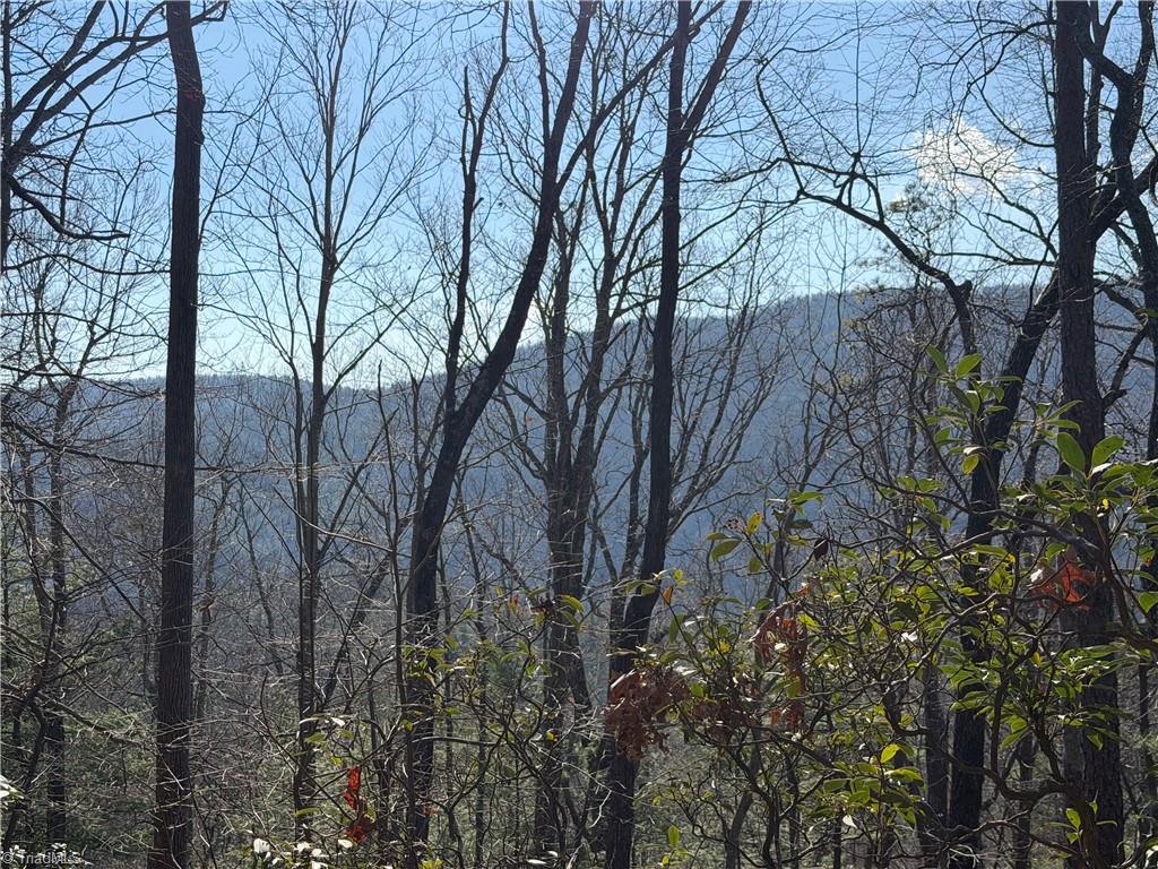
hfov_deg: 39.7
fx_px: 1606
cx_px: 579
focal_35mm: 48
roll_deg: +1.9
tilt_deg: +2.6
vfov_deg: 30.3
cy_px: 434
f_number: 1.78
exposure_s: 1/5208
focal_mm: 6.76
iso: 64
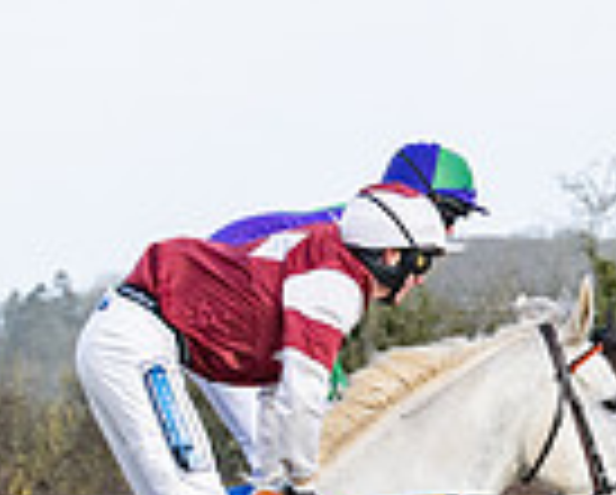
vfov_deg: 3.2
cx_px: 324
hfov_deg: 4.0
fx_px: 8873
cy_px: 891
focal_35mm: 486
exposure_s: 1/1250
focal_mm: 70
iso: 400
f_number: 5
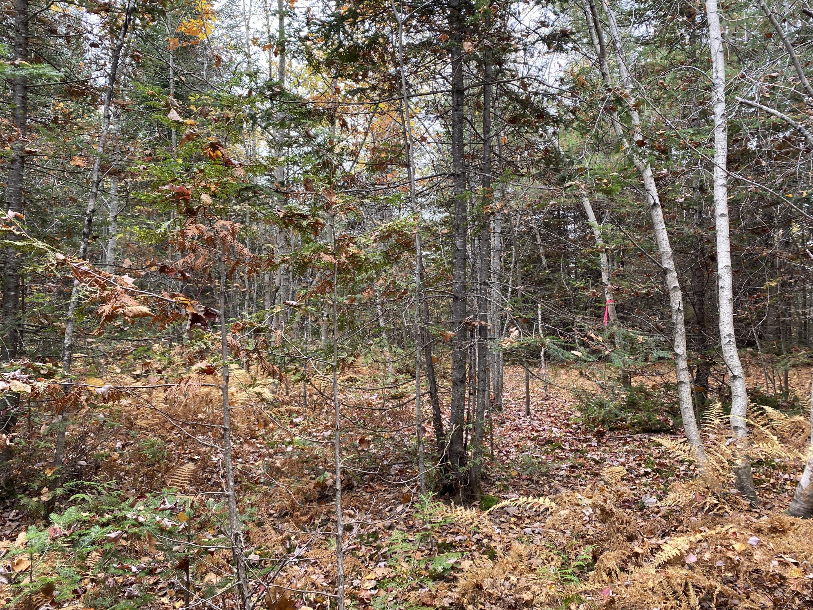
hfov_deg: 65.3
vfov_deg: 51.4
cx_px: 397
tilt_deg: +2.9
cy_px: 306
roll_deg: -0.2
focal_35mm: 27
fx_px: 634
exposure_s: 1/122
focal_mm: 4.25
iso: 40
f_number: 1.8
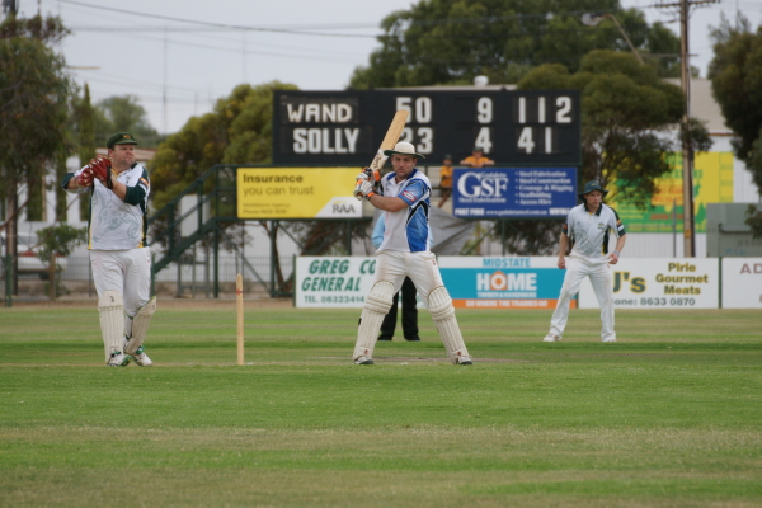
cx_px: 381
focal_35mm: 345
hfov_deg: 6.0
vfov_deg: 4.0
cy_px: 254
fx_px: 7302
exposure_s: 1/500
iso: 320
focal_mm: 230
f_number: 5.6
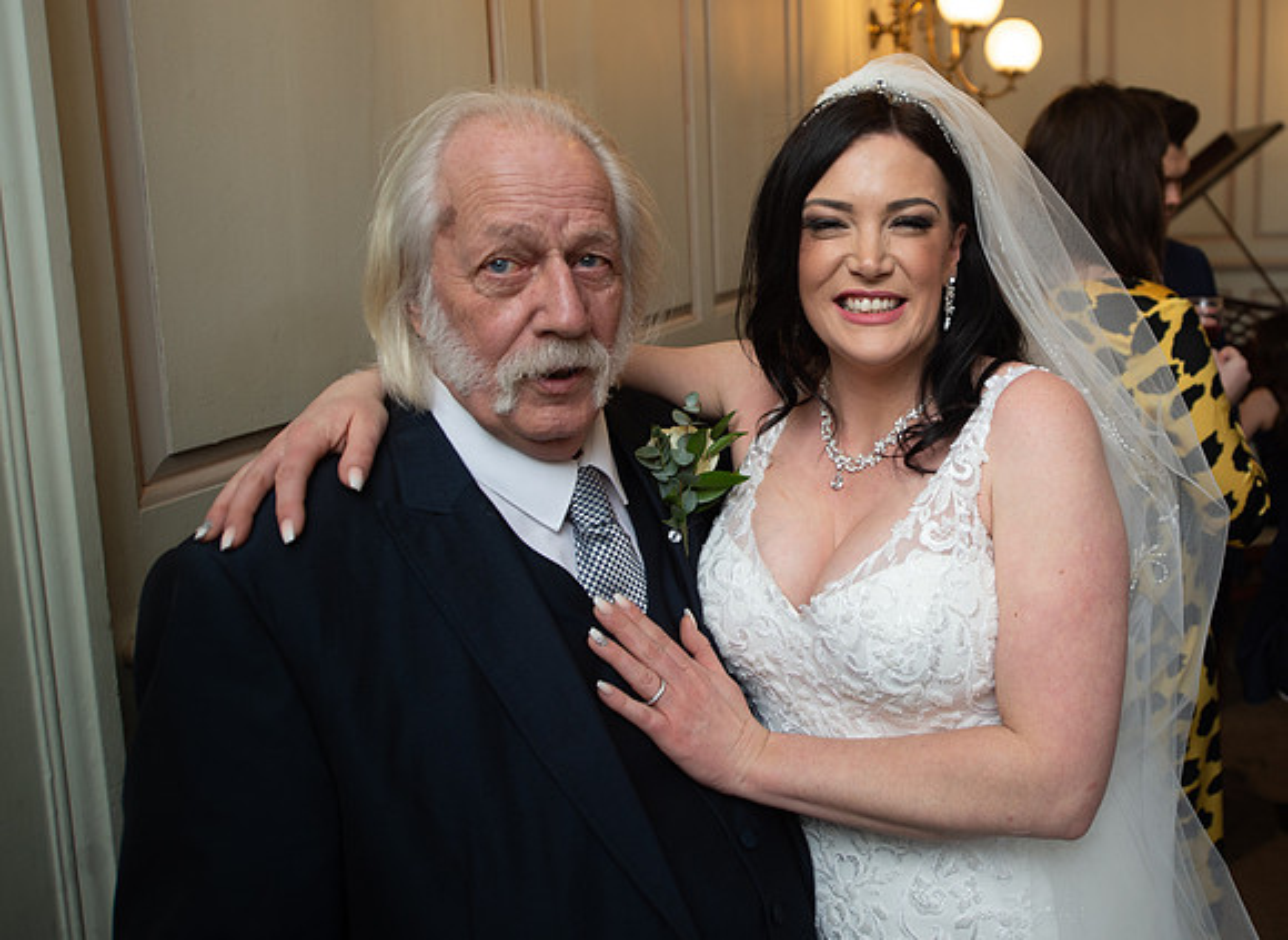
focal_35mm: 32
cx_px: 895
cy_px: 344
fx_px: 1193
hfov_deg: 55.1
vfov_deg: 42.6
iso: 500
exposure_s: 1/100
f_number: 2.8
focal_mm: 24
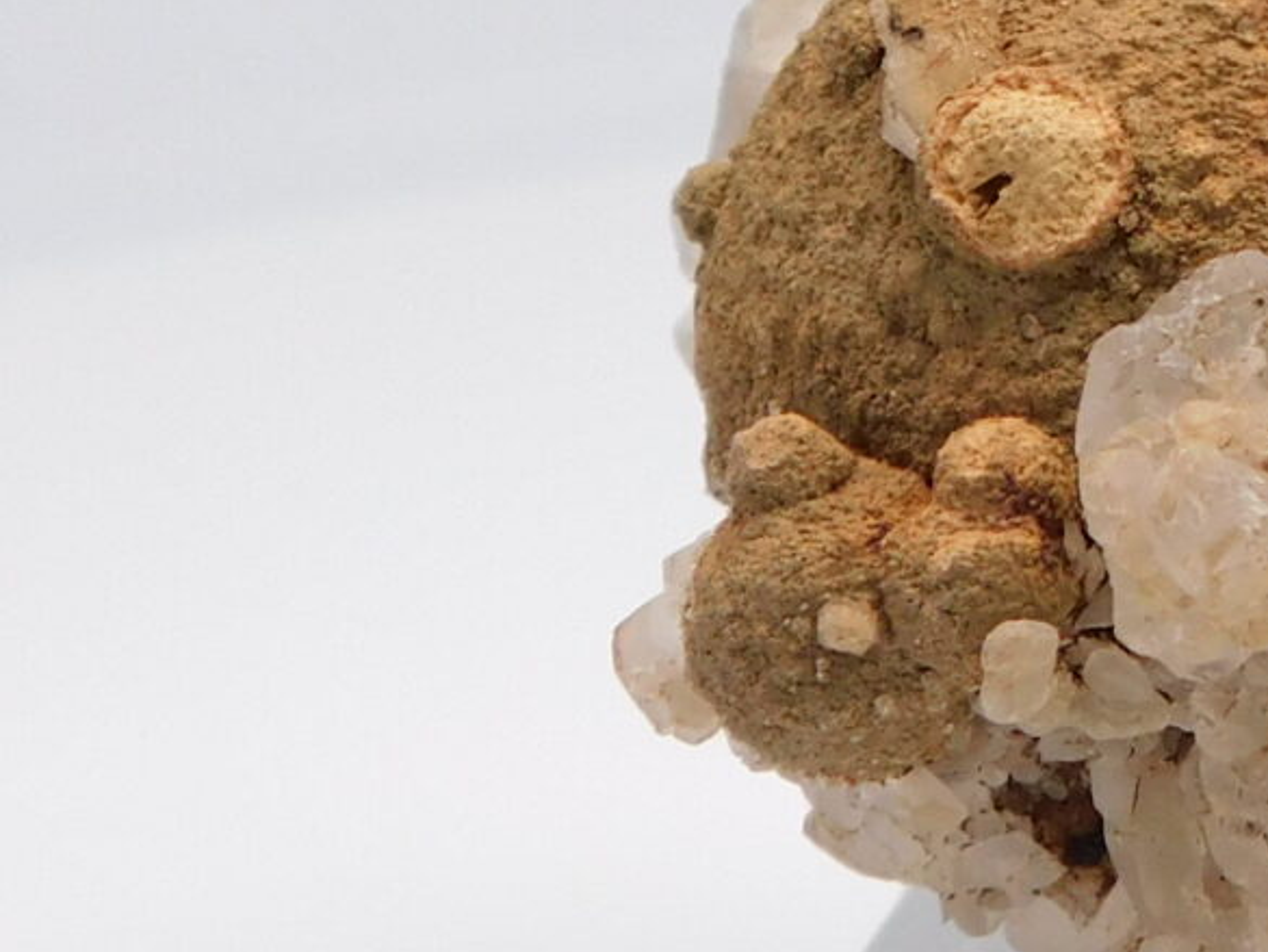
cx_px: 2098
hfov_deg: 10.7
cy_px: 15
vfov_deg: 8.4
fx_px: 6412
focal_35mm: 175
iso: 125
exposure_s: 1/200
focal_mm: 7.1
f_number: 3.6
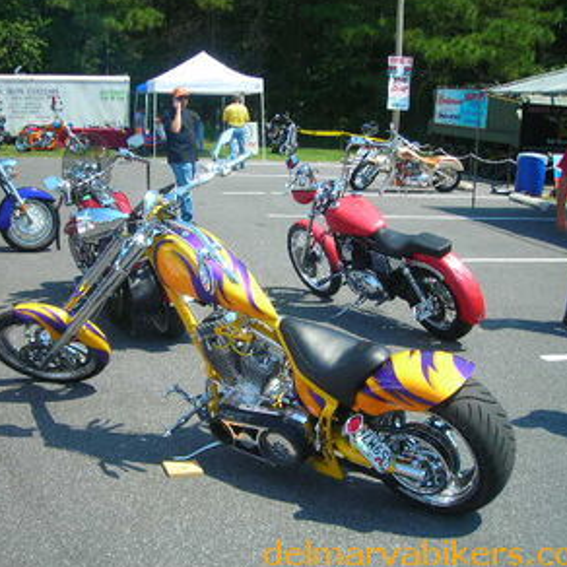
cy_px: 280
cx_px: 223
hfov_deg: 36.6
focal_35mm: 46
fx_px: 852
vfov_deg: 36.8
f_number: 6.4
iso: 50
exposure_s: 1/110
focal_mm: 6.3
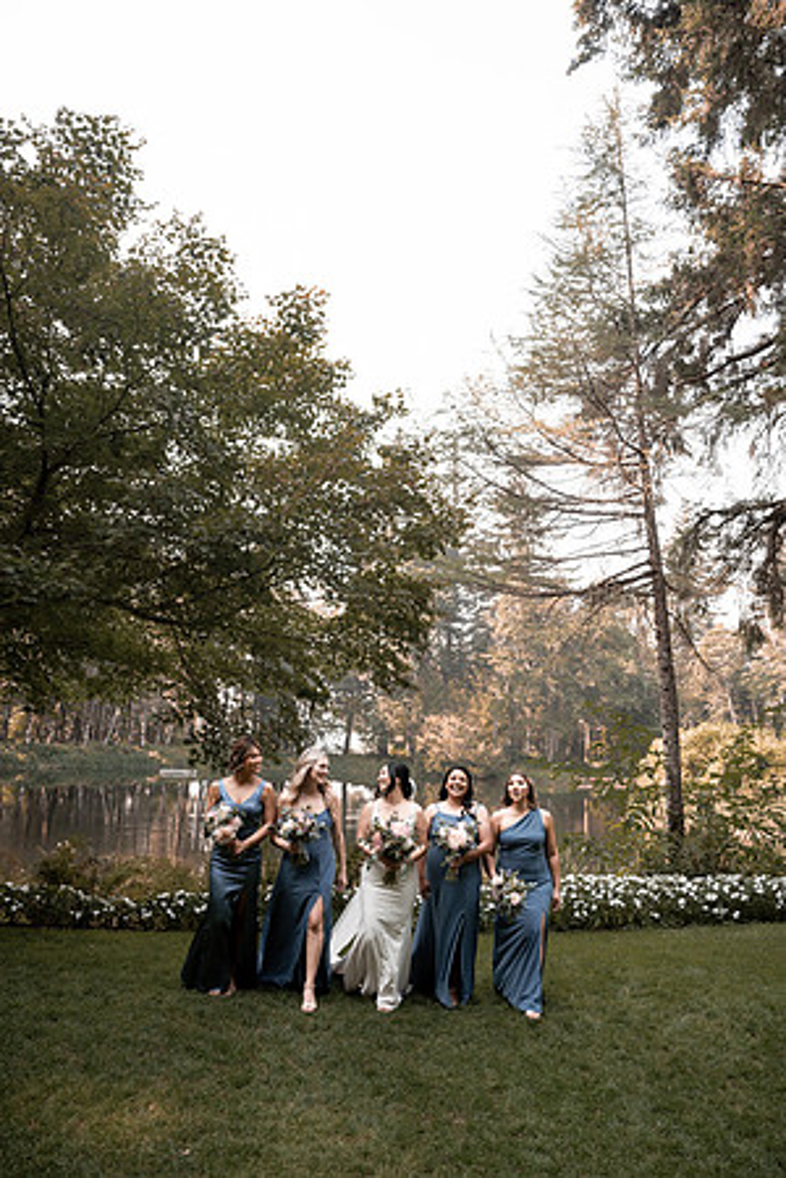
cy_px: 589
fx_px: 786
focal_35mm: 24
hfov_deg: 53.1
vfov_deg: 73.7
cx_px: 393
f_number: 2.8
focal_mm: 24
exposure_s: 1/640
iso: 250
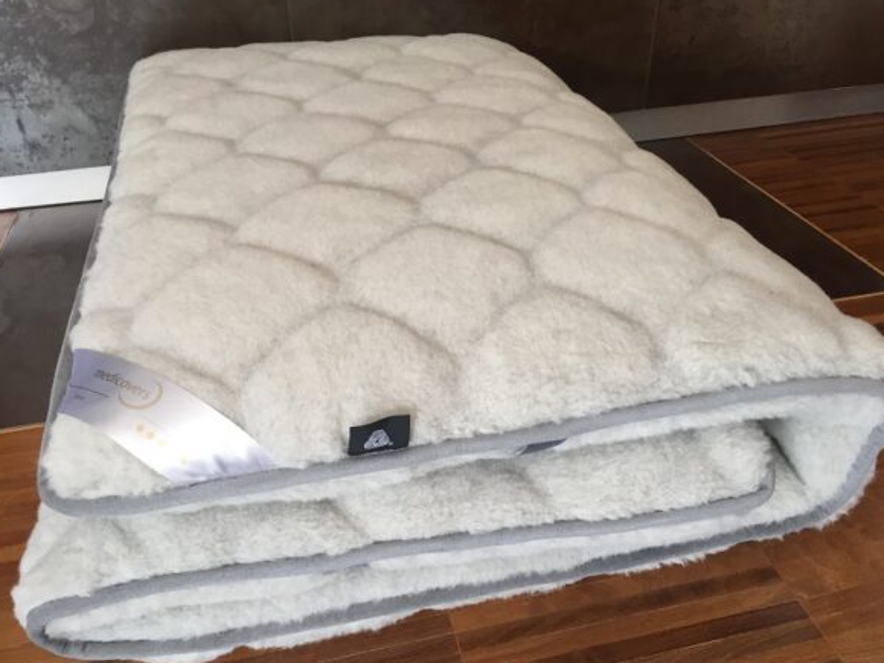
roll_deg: +0.0
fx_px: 766
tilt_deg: -33.6
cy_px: 326
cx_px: 437
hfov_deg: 60.0
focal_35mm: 30
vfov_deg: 46.8
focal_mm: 4.15
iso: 32
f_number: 2.2
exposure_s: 1/33
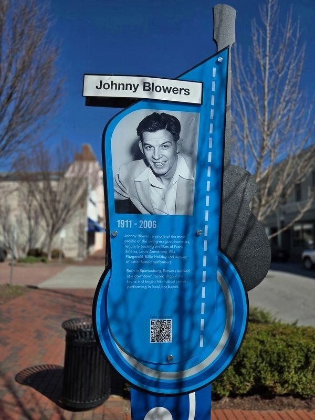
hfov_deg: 58.9
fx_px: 279
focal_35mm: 23
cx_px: 158
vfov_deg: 73.9
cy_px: 210
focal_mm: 5.4
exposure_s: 1/3409
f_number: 1.8
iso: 25
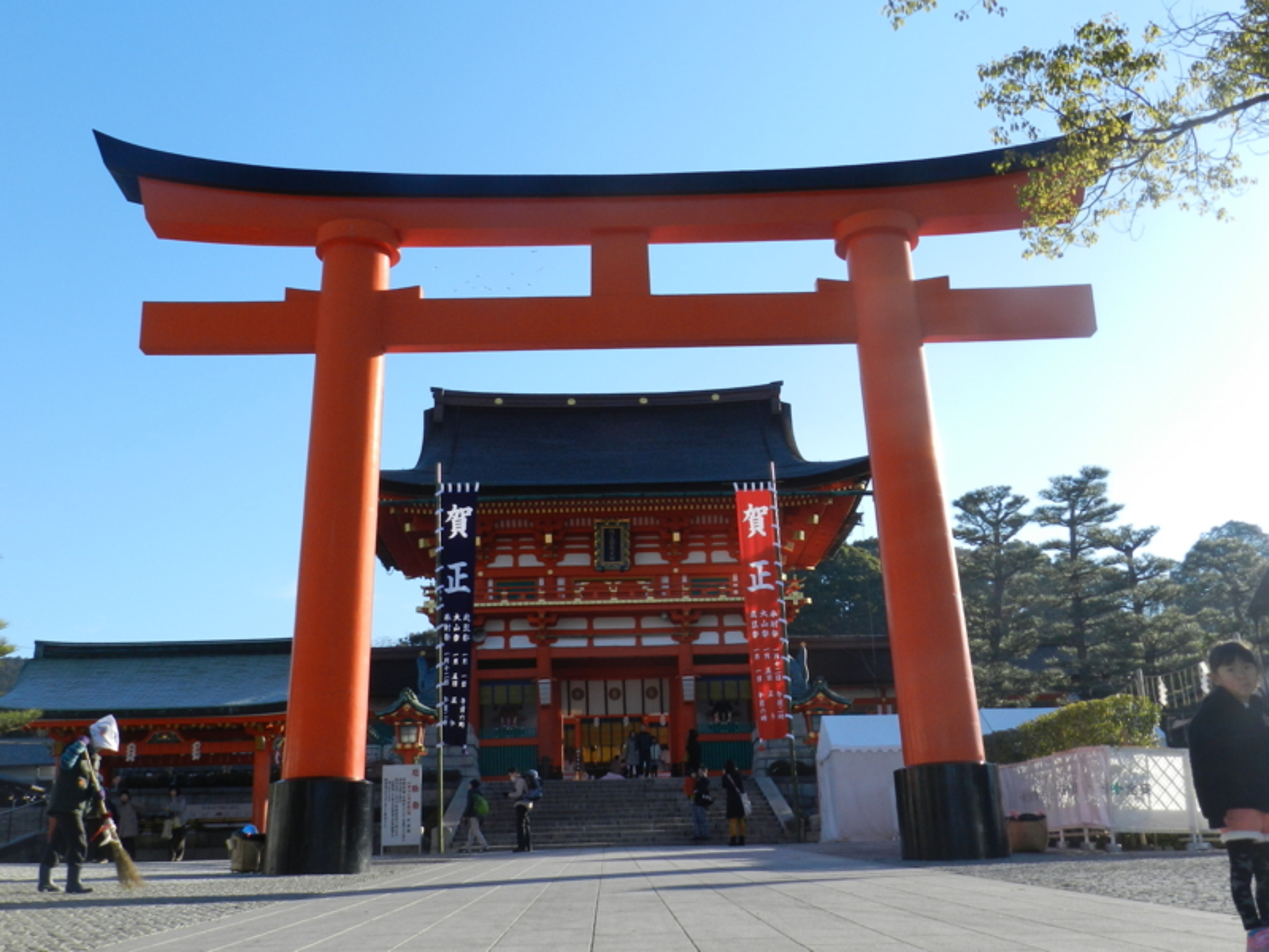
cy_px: 476
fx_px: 1393
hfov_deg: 49.0
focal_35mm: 38
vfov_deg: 37.7
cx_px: 634
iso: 160
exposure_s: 1/800
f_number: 4
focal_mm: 6.7
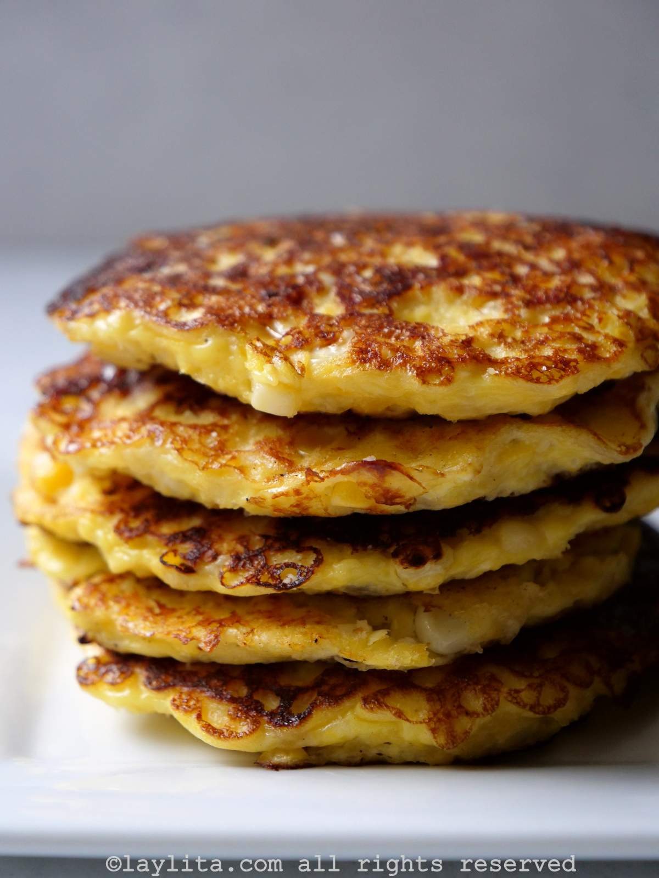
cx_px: 330
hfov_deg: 12.3
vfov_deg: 16.4
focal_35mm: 120
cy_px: 439
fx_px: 3046
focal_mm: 60
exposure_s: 1/125
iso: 1000
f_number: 4
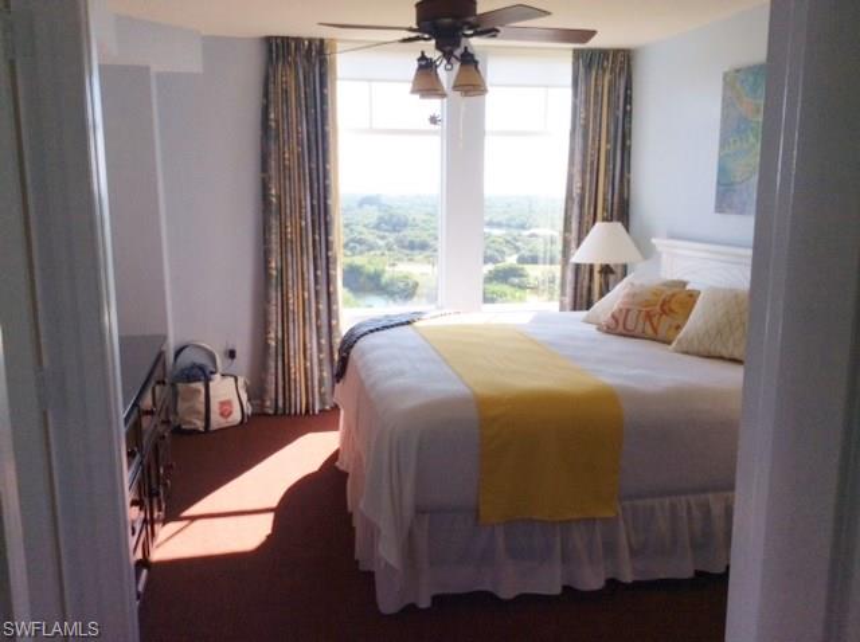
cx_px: 430
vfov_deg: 42.8
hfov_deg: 55.4
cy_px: 321
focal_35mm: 33
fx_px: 819
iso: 32
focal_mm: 3.3
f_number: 2.4
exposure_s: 1/196
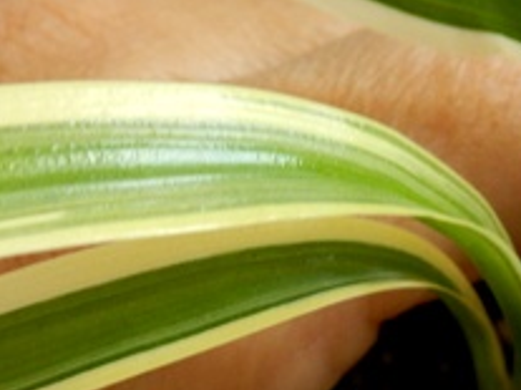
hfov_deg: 12.8
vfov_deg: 9.6
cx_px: 330
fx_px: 2316
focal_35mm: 154
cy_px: 330
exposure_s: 1/30
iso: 220
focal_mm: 8.6
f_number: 3.7
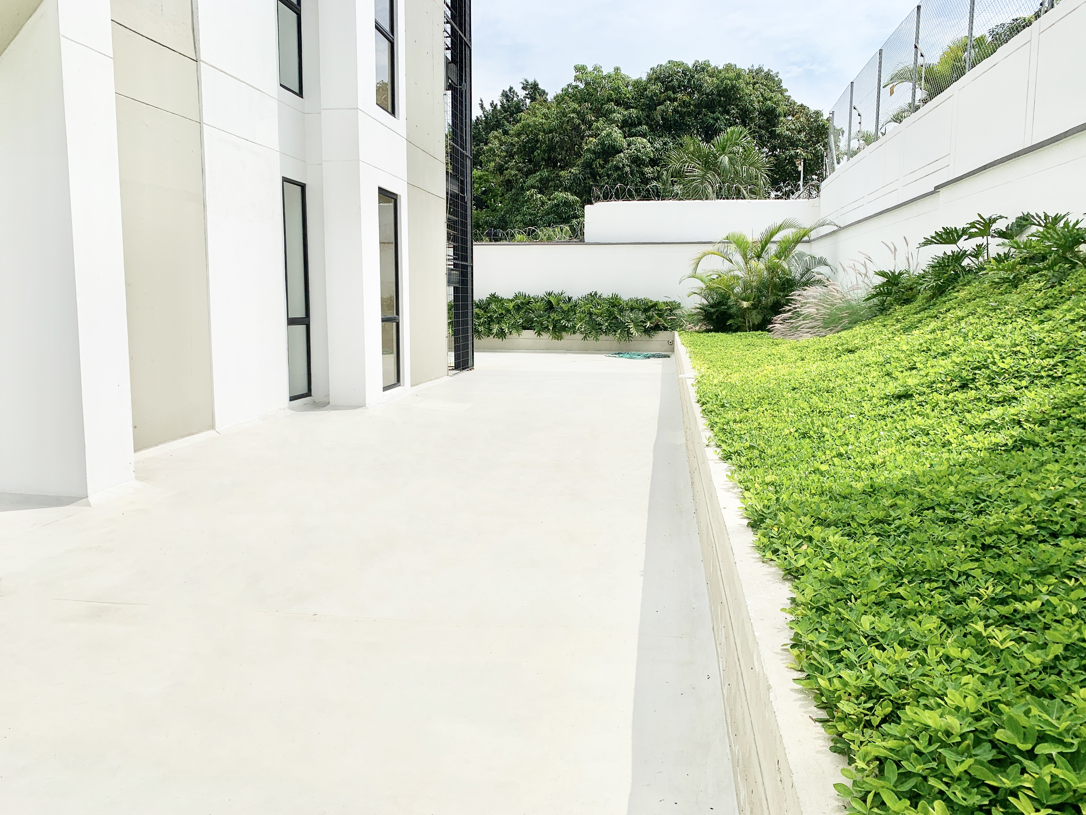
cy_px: 408
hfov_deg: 67.3
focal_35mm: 26
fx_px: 816
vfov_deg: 53.1
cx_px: 543
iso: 25
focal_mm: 4.25
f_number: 1.8
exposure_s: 1/5714
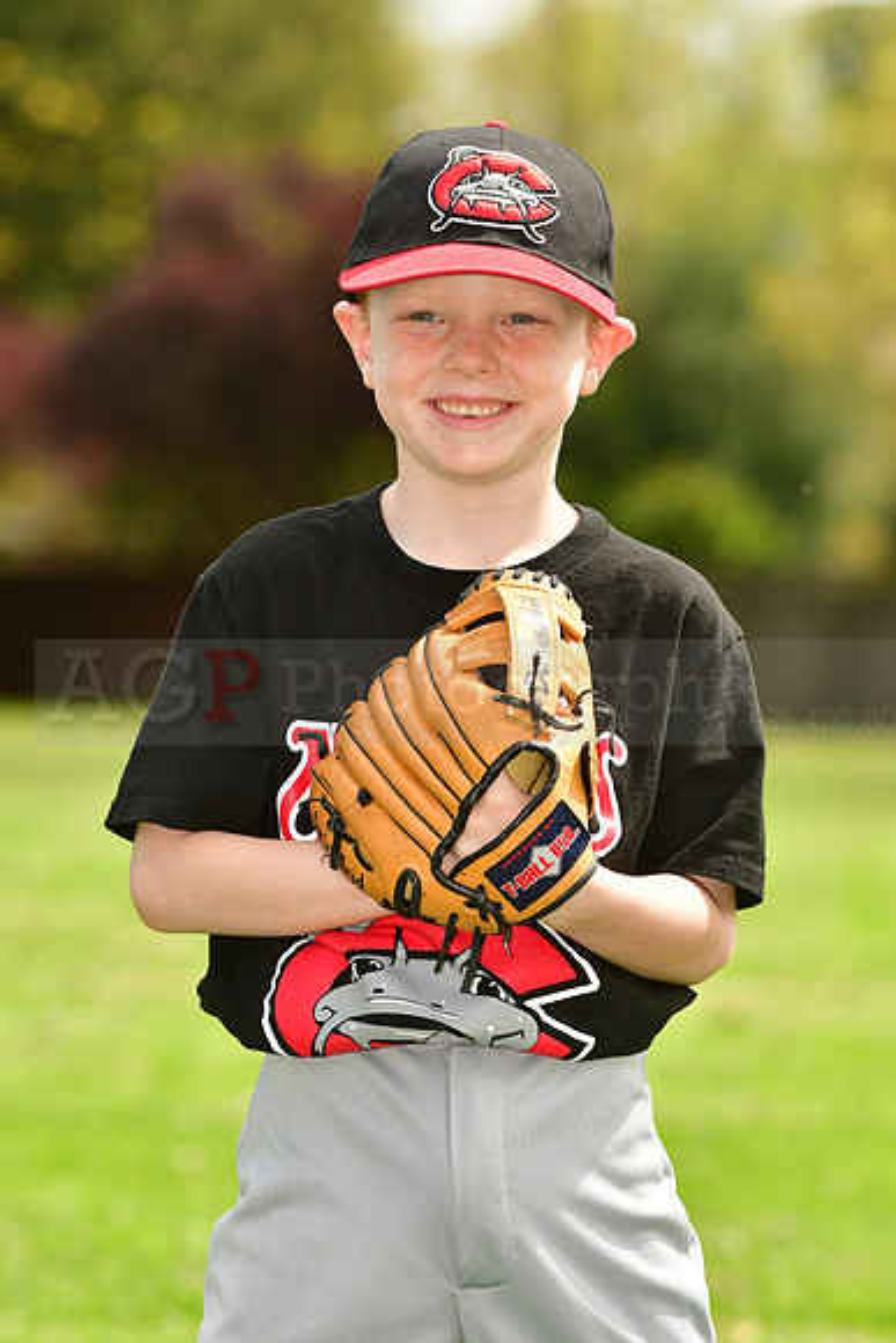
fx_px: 8394
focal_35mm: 225
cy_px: 672
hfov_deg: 6.1
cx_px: 448
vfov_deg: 9.1
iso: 200
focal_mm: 150
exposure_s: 1/640
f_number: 5
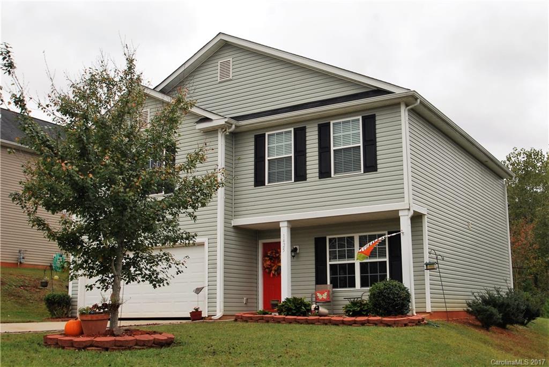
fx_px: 550
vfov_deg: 37.0
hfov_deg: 53.1
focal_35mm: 36
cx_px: 274
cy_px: 184
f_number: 8
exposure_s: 1/80
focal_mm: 24
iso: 200
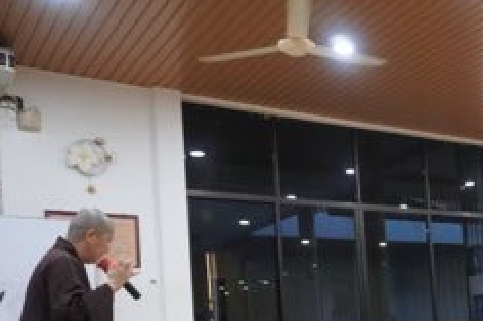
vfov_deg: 23.7
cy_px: 309
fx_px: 737
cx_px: 477
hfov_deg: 33.4
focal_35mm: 55
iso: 5000
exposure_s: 1/160
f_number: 4
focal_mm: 18
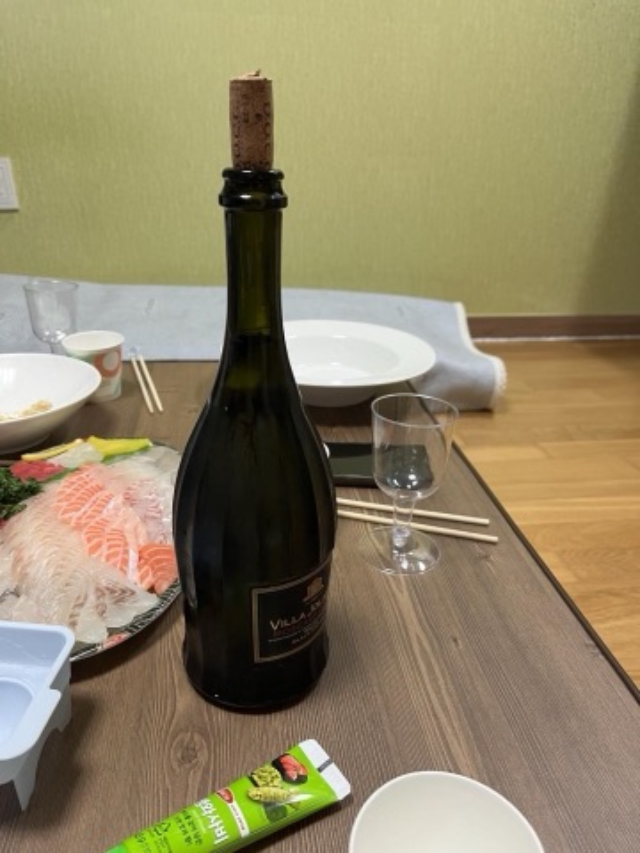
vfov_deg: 67.3
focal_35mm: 26
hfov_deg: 53.1
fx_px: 641
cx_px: 320
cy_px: 426
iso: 125
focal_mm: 5.1
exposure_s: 1/60
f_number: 1.6
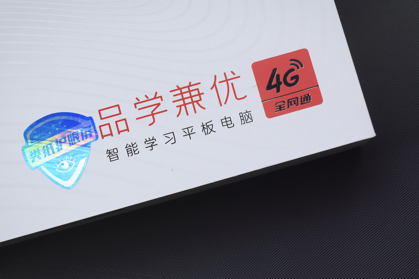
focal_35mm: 72
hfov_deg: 28.1
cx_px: 210
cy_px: 140
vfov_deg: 18.9
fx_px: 838
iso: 3200
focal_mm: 48
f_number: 9
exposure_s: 1/320
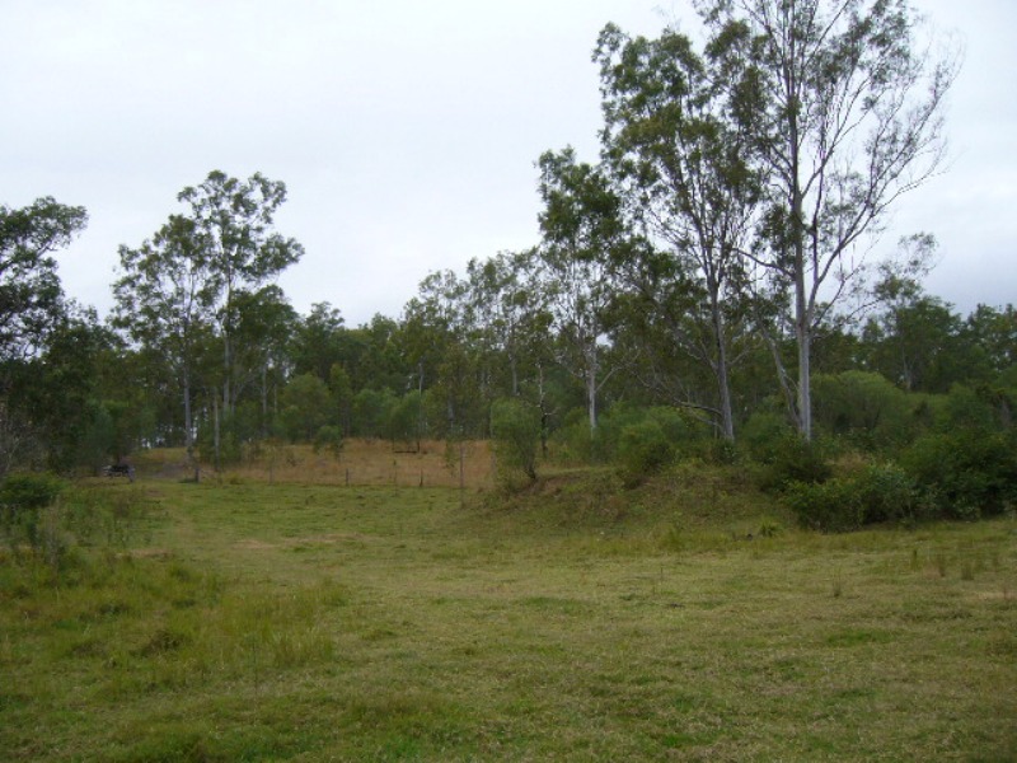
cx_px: 508
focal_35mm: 35
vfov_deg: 40.7
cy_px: 382
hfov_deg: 52.6
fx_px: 1028
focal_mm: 5.8
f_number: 2.8
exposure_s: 1/200
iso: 80
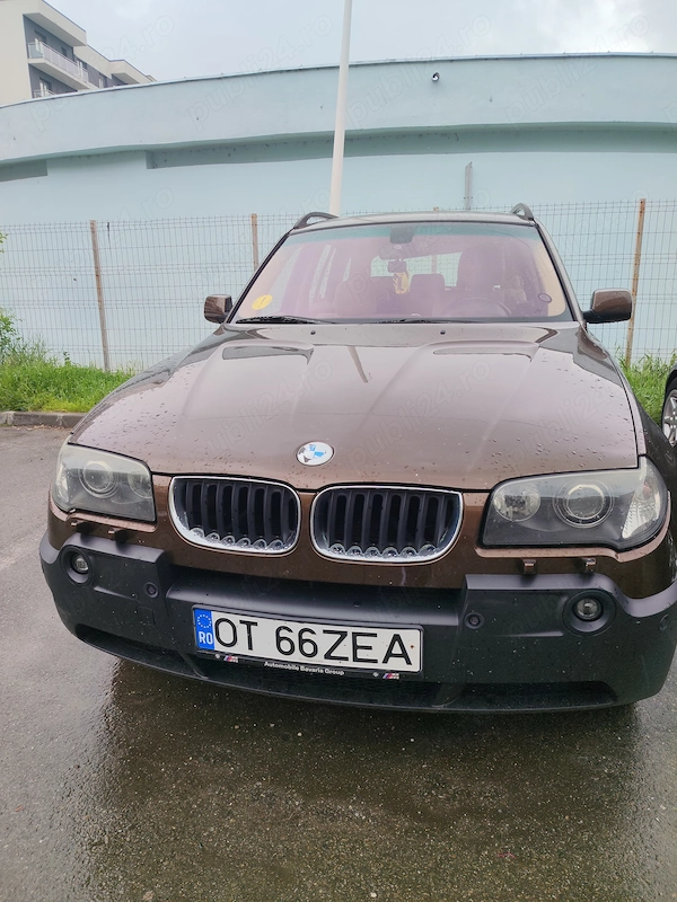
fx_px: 626
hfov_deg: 56.8
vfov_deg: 71.6
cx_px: 338
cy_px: 451
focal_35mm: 24
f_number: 1.7
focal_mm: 5.24
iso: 52
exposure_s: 1/612
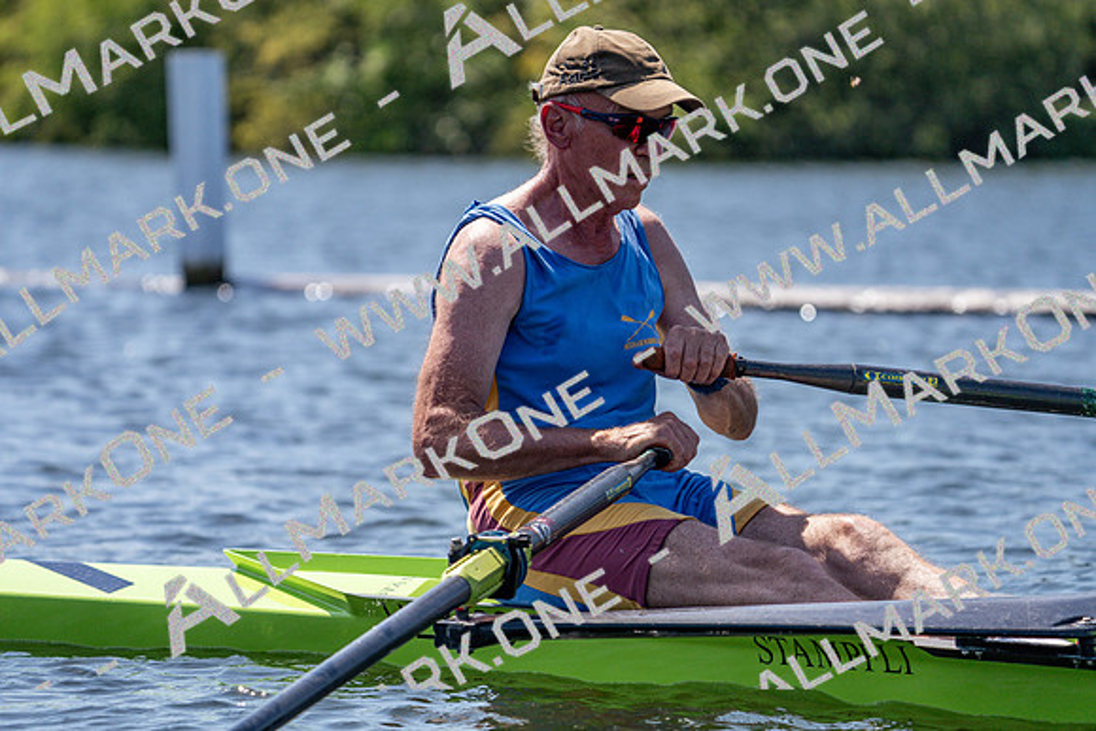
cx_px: 548
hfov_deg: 8.0
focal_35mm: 257
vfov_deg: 5.4
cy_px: 366
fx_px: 7826
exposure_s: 1/2000
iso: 320
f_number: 5.6
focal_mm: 257
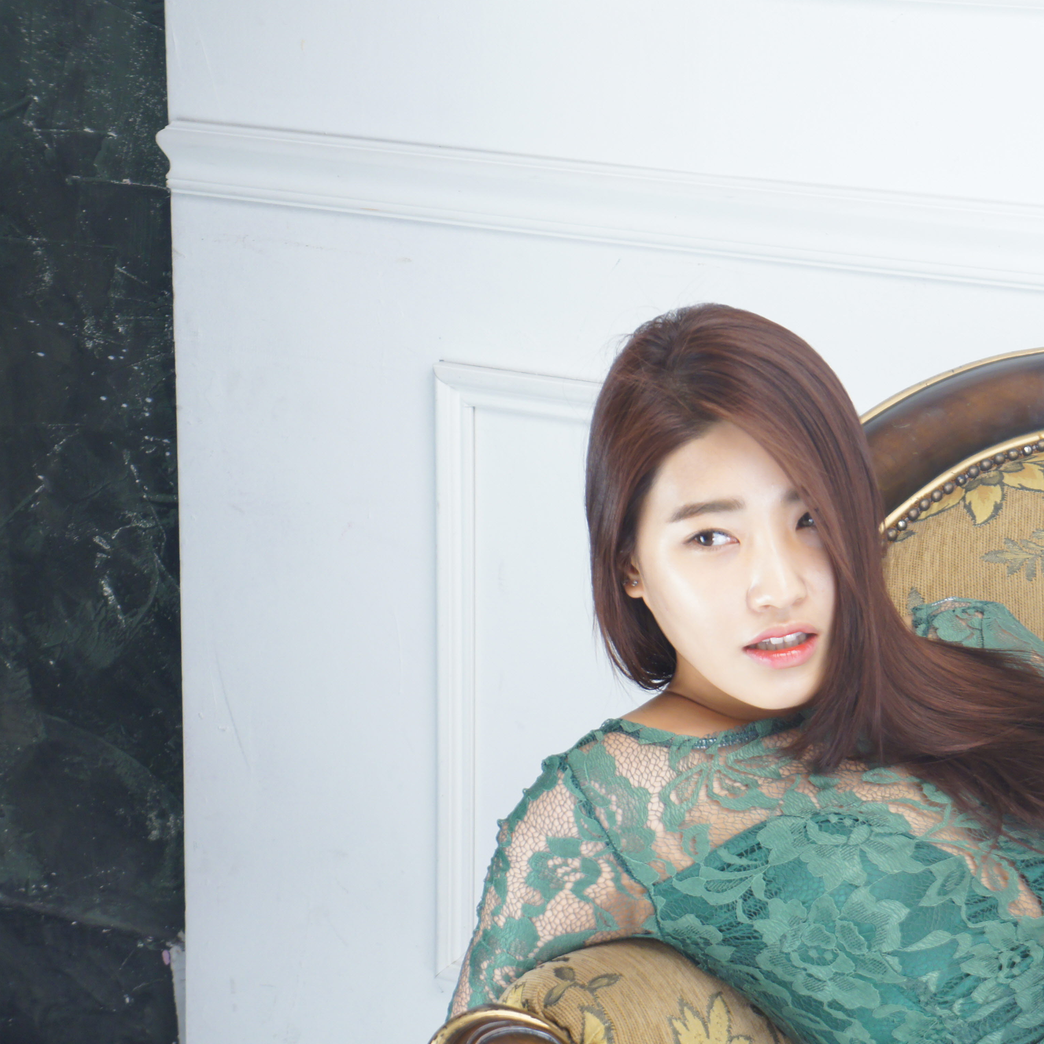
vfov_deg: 16.5
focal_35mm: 106
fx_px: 3605
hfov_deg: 16.5
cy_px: 522
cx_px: 615
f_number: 5.6
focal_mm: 55
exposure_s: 1/100
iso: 800
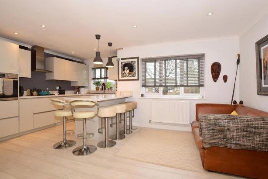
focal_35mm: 16
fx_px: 119
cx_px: 138
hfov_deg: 96.7
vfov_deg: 73.7
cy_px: 91
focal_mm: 10
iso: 400
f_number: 7.1
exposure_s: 1/20
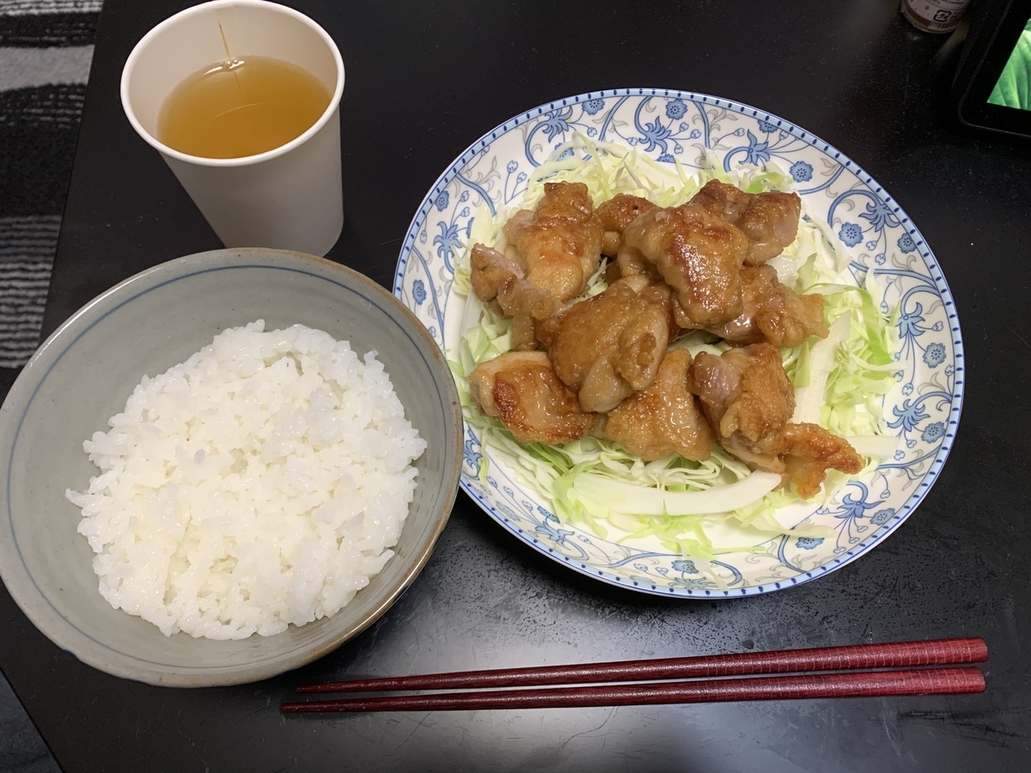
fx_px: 774
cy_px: 386
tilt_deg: -64.3
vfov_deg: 53.1
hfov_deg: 67.3
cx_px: 516
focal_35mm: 26
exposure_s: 1/60
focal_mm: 4.25
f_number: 1.8
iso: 200
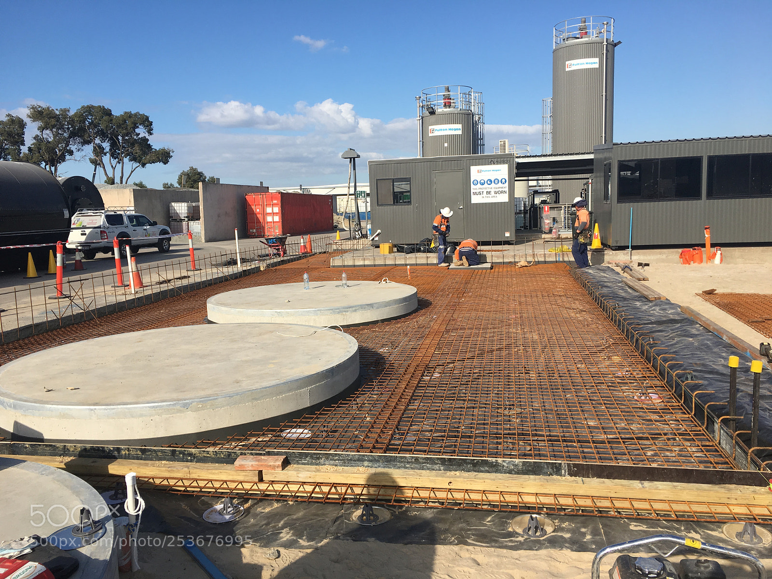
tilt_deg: -5.4
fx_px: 647
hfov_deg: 61.7
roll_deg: +0.2
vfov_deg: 48.2
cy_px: 290
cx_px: 386
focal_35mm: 29
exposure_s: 1/1709
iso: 25
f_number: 2.2
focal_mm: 4.15
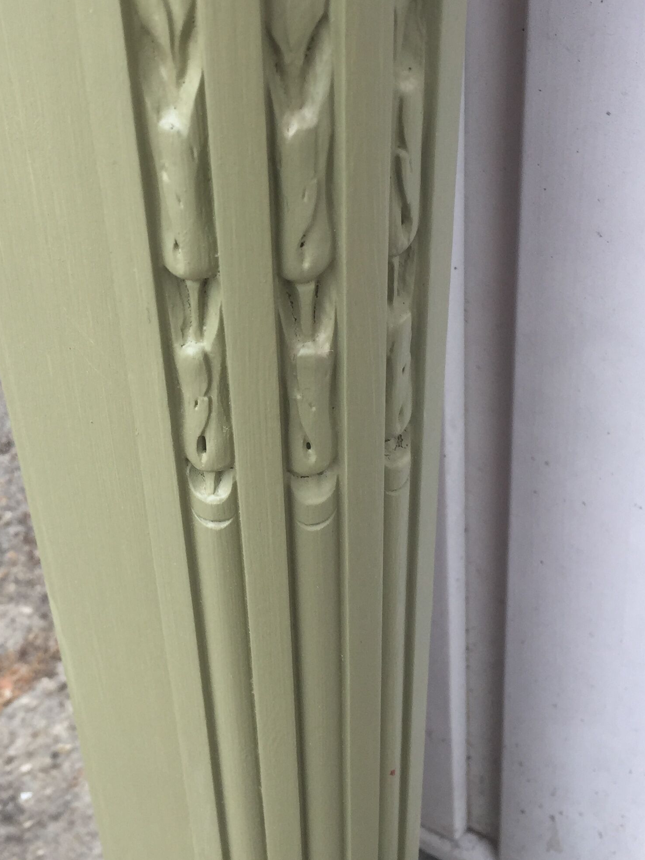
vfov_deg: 39.4
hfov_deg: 29.8
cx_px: 161
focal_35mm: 48
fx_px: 1193
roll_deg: +11.4
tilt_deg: -41.6
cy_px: 328
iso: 32
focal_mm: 4.15
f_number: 2.2
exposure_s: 1/280
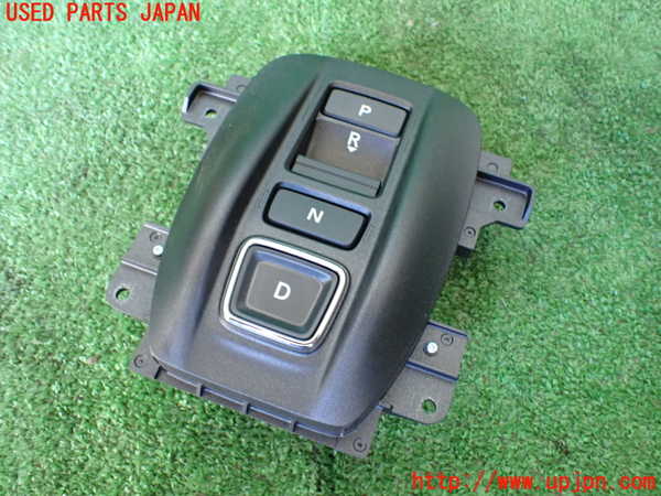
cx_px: 330
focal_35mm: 30
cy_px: 248
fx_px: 573
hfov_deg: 60.0
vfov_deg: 46.8
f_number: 2.3
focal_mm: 5.4
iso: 800
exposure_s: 1/50
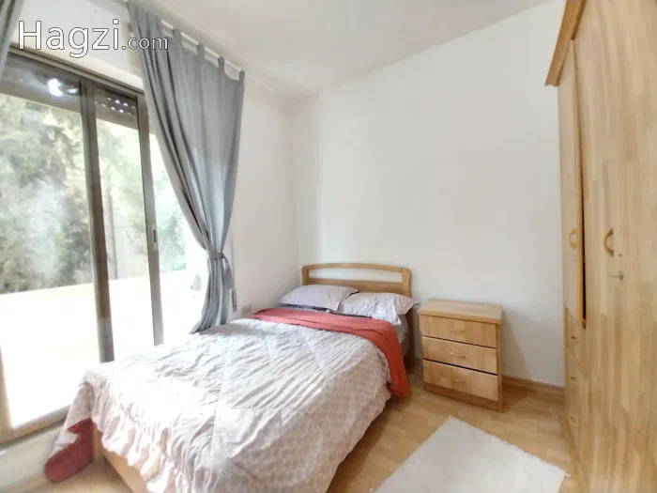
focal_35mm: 13
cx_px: 328
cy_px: 246
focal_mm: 1.3
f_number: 2.2
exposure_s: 1/25
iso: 320
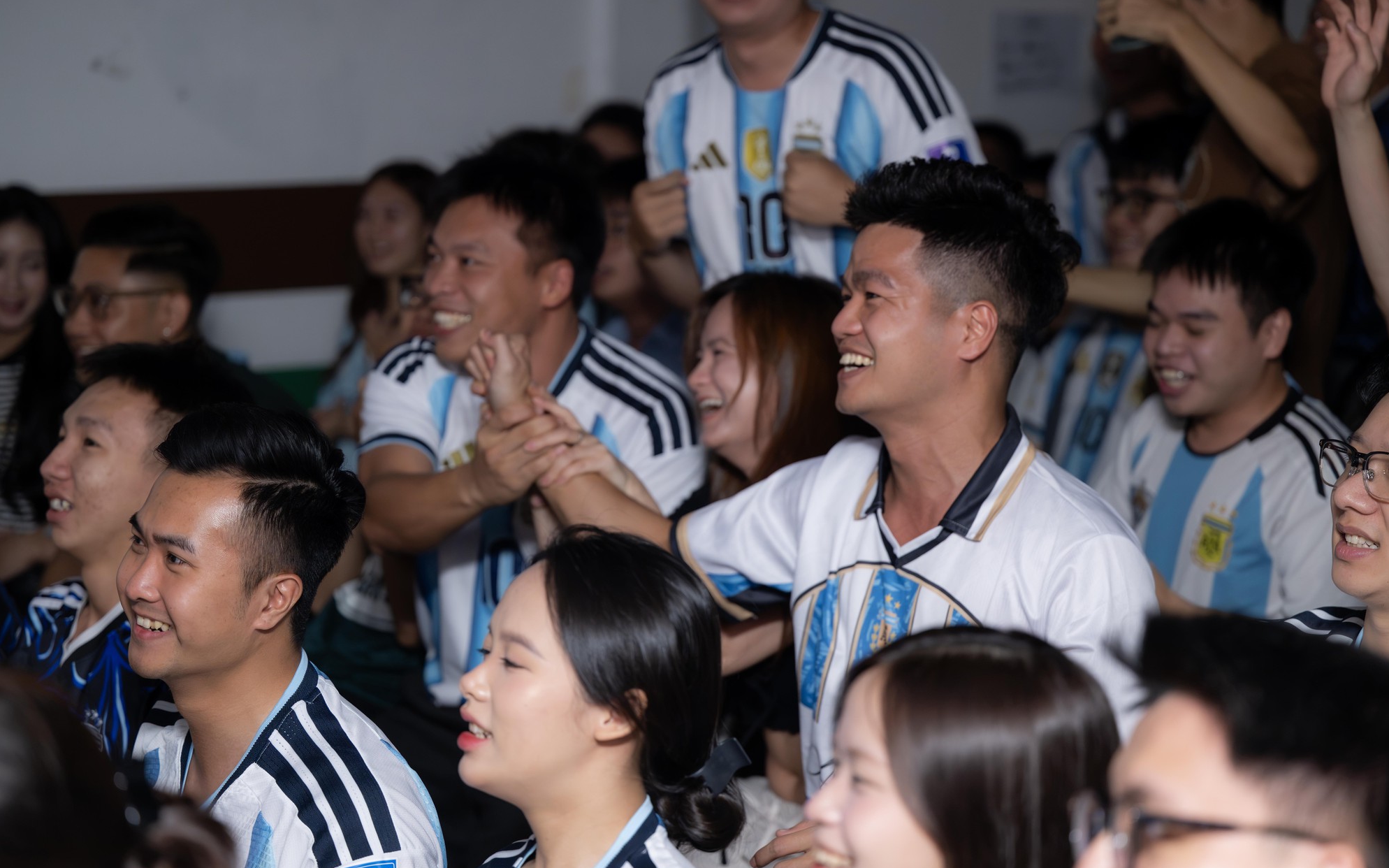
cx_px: 697
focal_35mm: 81
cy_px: 431
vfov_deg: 16.1
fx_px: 3066
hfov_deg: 25.5
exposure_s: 1/250
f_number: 2.8
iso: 2500
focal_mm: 79
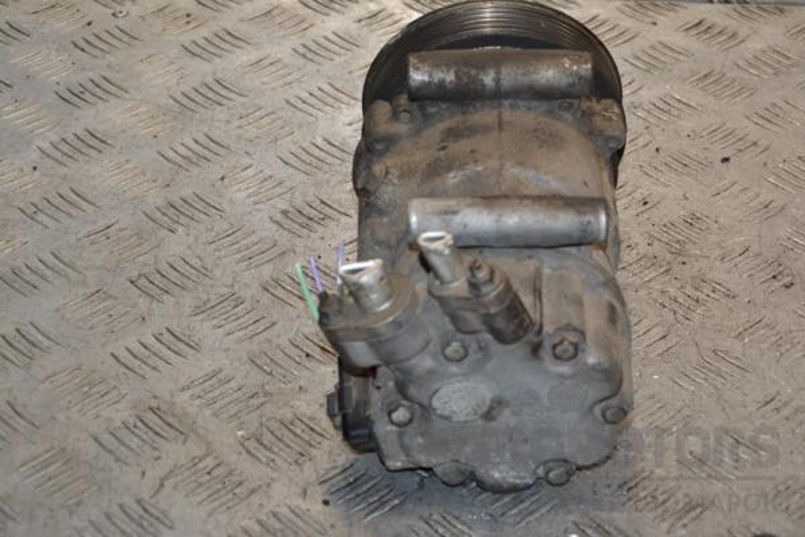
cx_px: 402
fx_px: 1945
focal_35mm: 87
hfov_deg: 23.4
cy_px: 268
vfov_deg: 15.7
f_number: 7.1
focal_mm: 58
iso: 800
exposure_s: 1/200
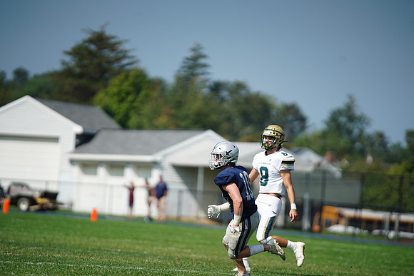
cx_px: 207
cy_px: 138
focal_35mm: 300
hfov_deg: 6.9
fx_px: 3451
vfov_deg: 4.6
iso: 400
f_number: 2.8
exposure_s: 1/6400
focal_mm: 300
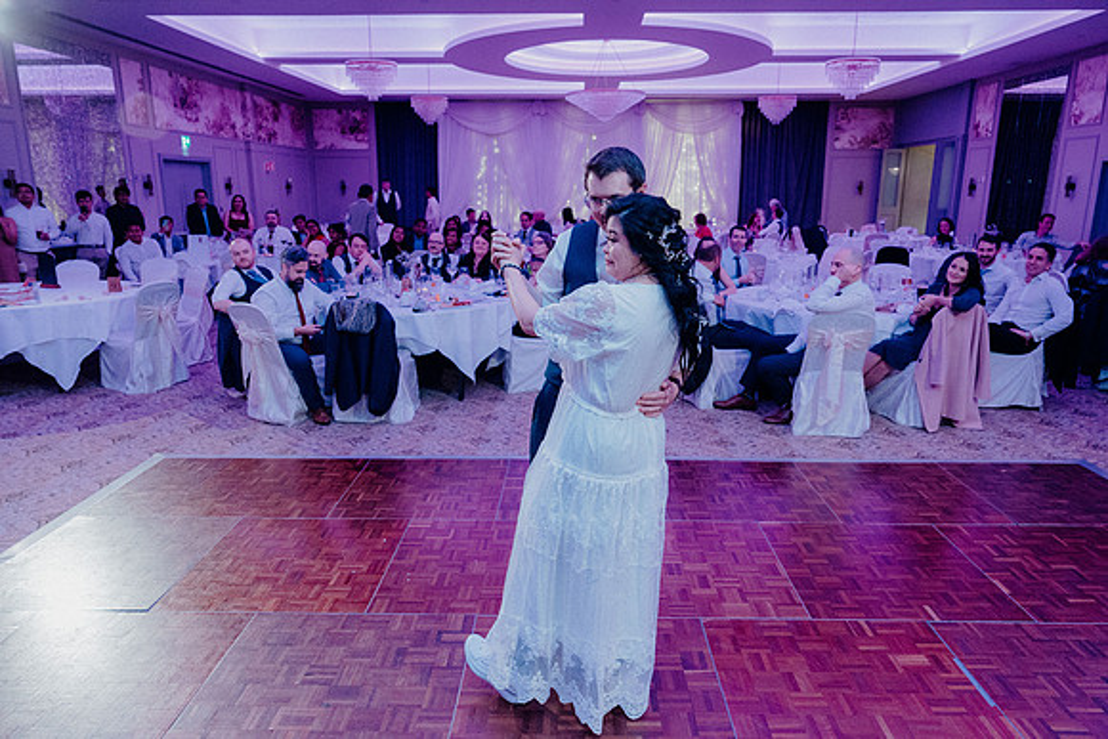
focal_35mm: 24
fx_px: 739
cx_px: 554
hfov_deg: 73.7
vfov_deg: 53.2
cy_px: 370
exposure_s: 1/160
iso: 3200
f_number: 3.5
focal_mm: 24
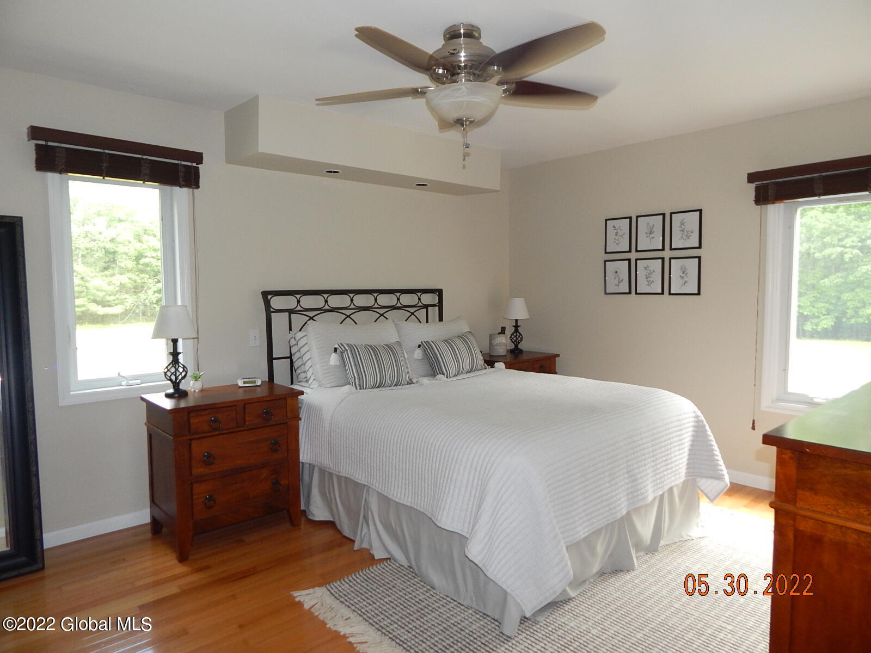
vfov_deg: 61.1
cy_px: 326
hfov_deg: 76.4
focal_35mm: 22
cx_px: 436
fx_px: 554
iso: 200
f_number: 3
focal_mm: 4
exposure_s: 1/30
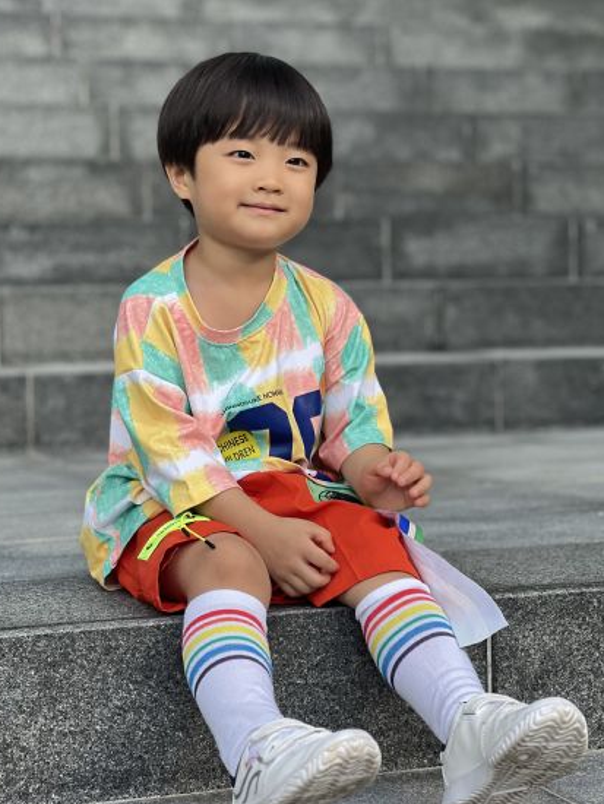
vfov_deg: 23.3
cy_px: 367
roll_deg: +1.2
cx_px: 285
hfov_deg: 17.6
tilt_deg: -1.2
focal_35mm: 84
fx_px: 1953
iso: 40
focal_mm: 9
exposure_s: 1/121
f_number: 2.8
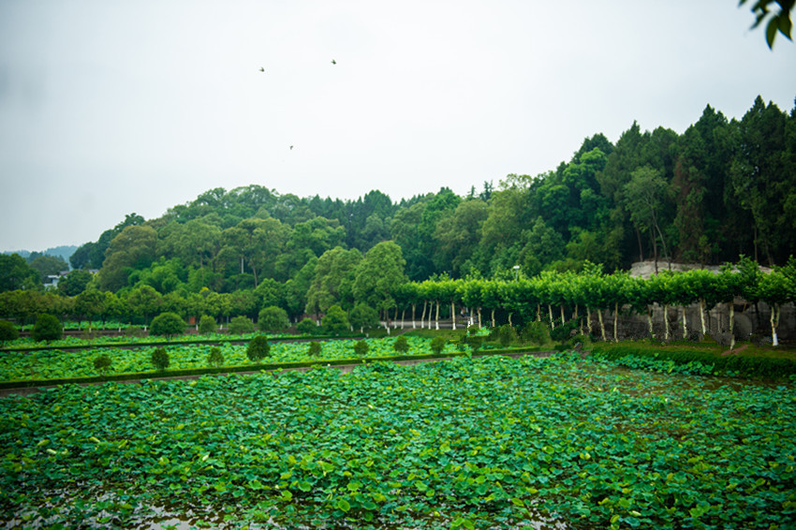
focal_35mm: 38
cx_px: 398
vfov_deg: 35.0
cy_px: 265
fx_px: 840
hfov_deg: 50.7
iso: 200
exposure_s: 1/2000
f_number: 2.8
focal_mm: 38
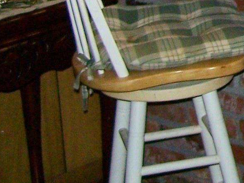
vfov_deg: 7.8
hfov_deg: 10.0
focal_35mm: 182
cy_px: -182
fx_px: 1284
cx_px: 493
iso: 160
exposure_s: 1/60
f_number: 2.8
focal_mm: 6.3
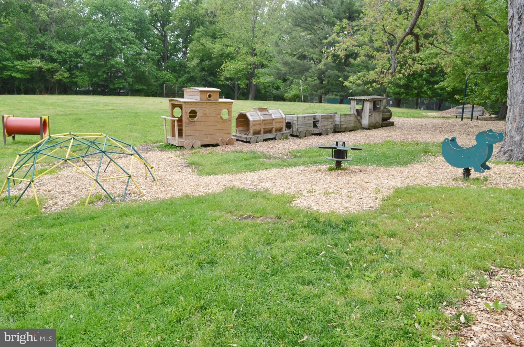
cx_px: 262
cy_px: 174
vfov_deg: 47.7
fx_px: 392
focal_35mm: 27
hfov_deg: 67.5
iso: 200
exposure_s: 1/200
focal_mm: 18
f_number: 8
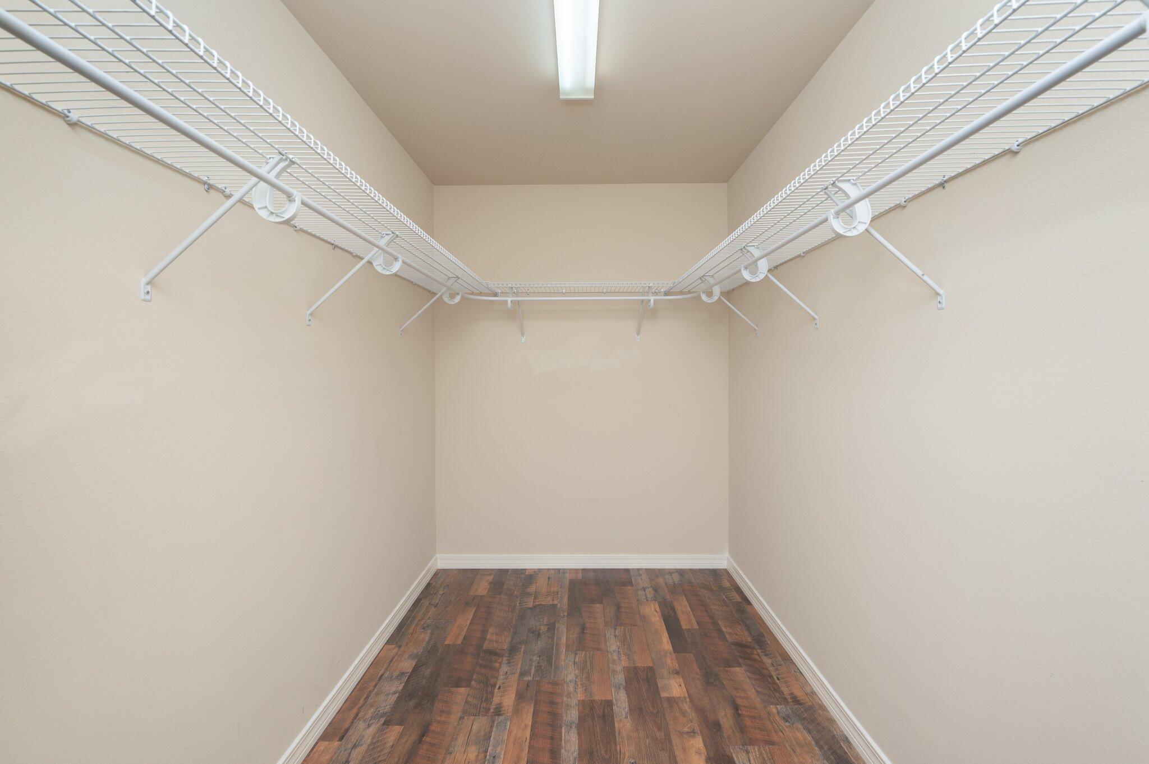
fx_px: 478
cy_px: 382
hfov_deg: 100.4
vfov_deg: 77.2
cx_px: 574
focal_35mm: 15
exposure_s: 1/60
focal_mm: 15
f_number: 9
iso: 400
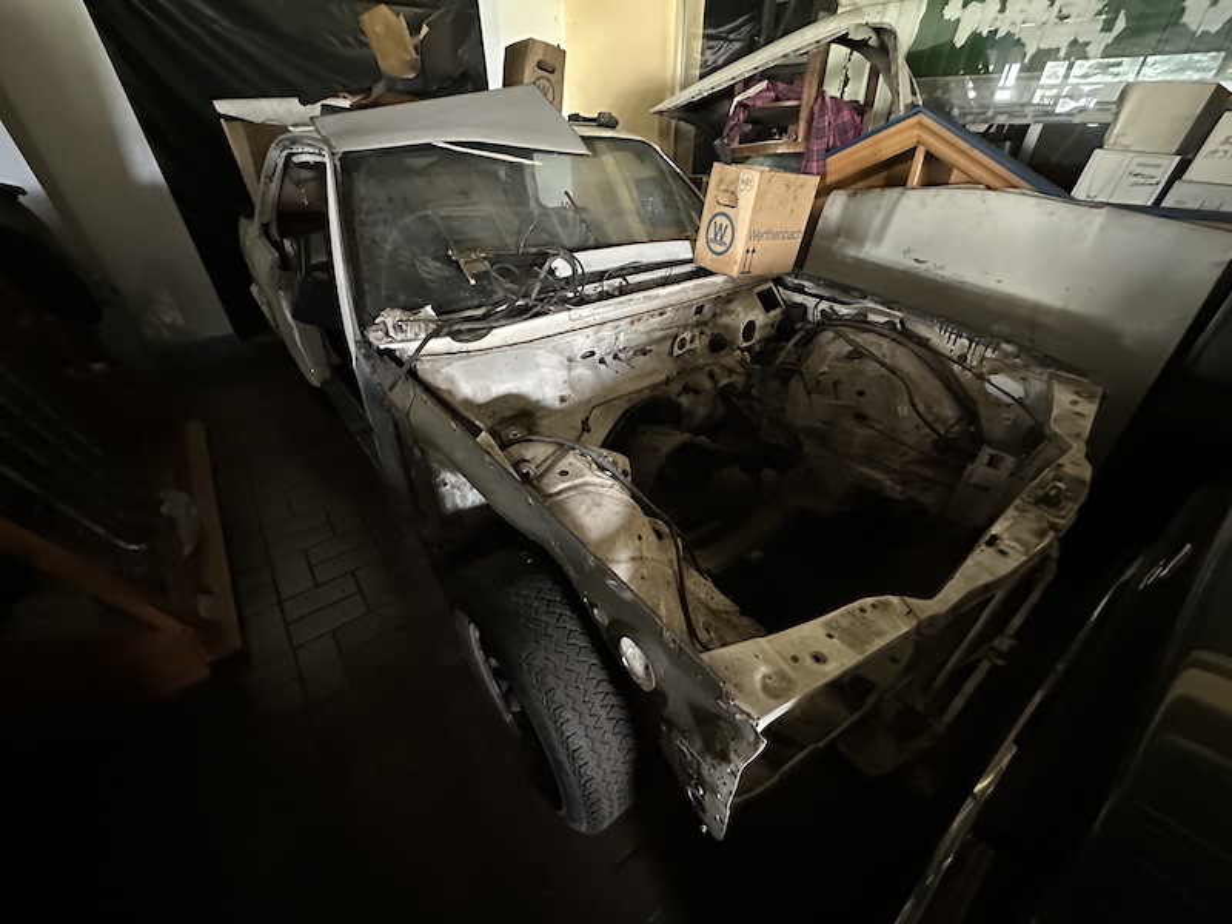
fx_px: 498
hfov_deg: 102.1
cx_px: 616
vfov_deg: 85.7
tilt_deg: -34.8
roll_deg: +0.2
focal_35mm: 14
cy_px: 462
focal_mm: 2.22
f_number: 2.2
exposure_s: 1/33
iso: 1250
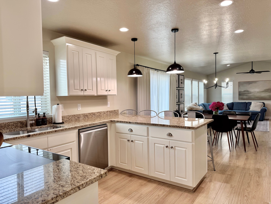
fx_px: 188
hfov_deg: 71.6
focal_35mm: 24
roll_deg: +1.5
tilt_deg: -1.4
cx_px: 136
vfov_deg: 56.8
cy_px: 102
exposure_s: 1/150
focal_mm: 6.76
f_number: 1.78
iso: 125
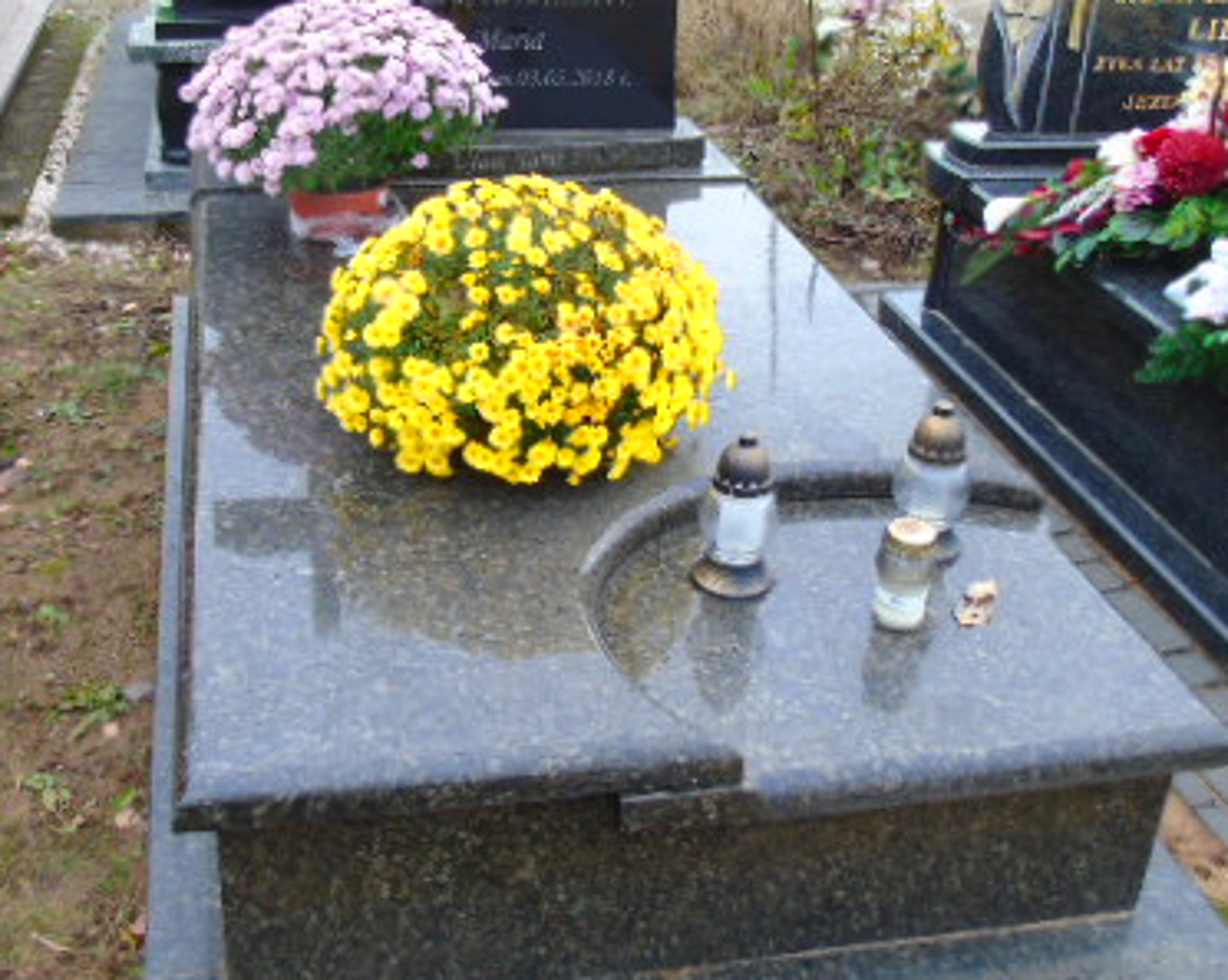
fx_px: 1525
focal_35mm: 42
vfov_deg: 35.5
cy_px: 409
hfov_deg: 43.8
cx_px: 538
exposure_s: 1/30
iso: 80
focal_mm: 4.4
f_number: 3.4
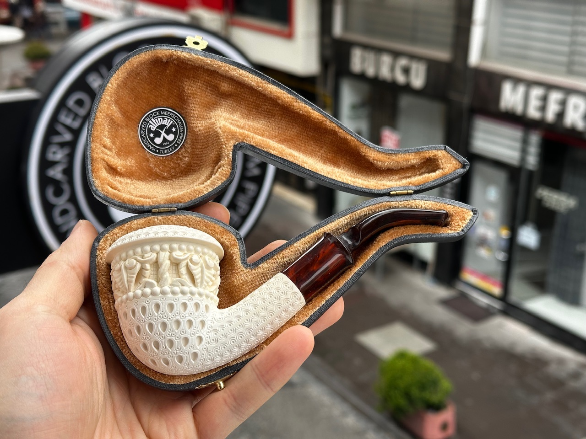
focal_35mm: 48
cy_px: 220
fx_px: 813
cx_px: 293
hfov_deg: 39.7
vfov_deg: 30.3
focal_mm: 6.86
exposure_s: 1/349
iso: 64
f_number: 1.78
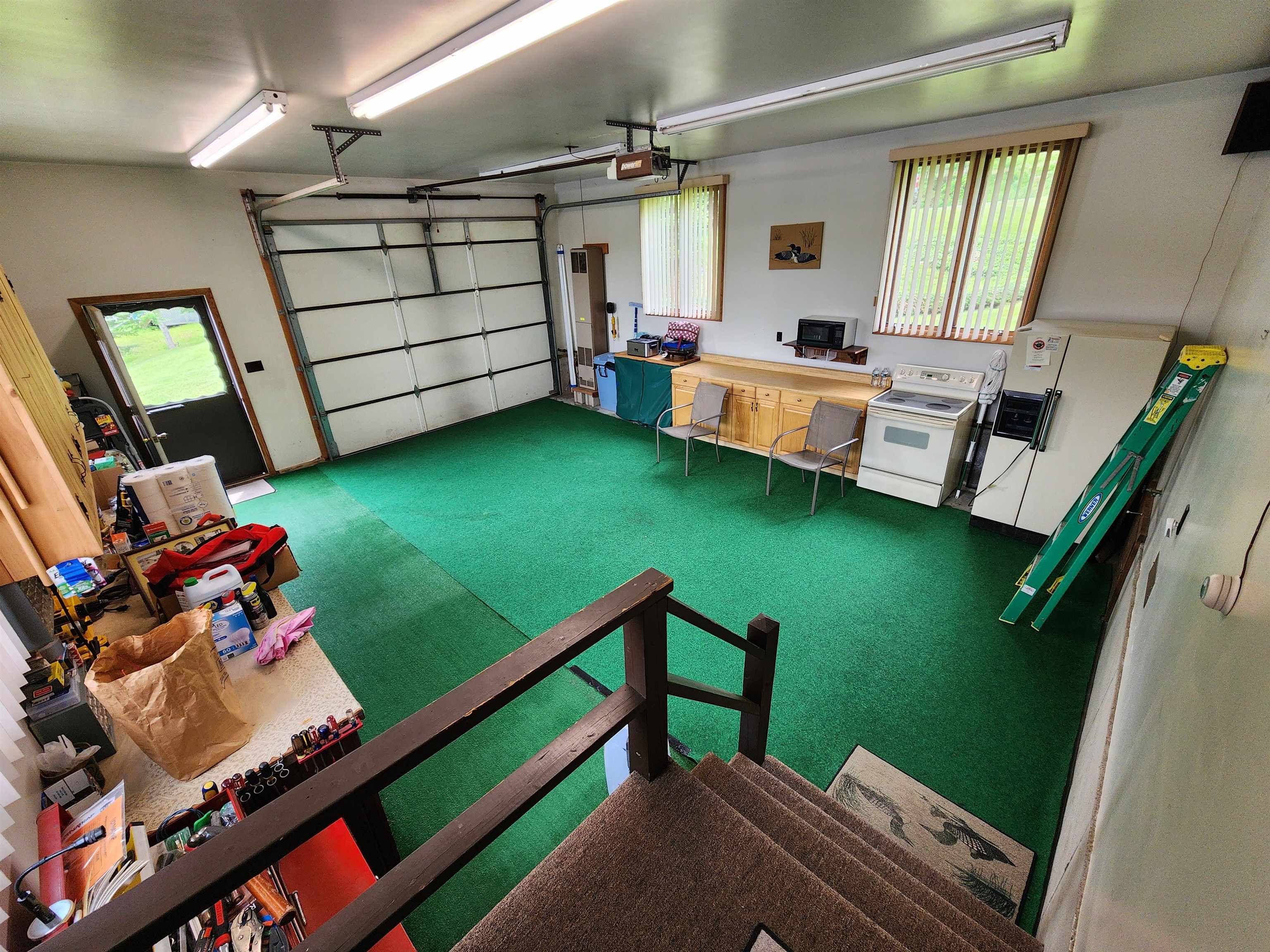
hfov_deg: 106.2
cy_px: 476
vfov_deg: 89.9
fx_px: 477
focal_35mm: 13
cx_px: 635
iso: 125
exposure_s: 1/60
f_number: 2.2
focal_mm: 2.2
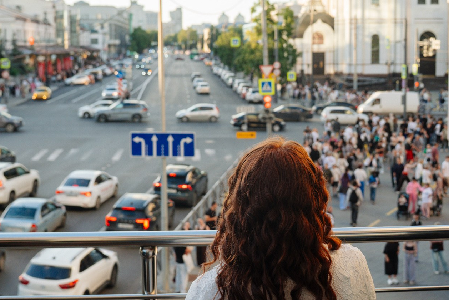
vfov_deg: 23.7
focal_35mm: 57
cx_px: 198
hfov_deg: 35.0
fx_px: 711
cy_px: 116
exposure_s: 1/250
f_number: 4
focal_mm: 28
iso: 400
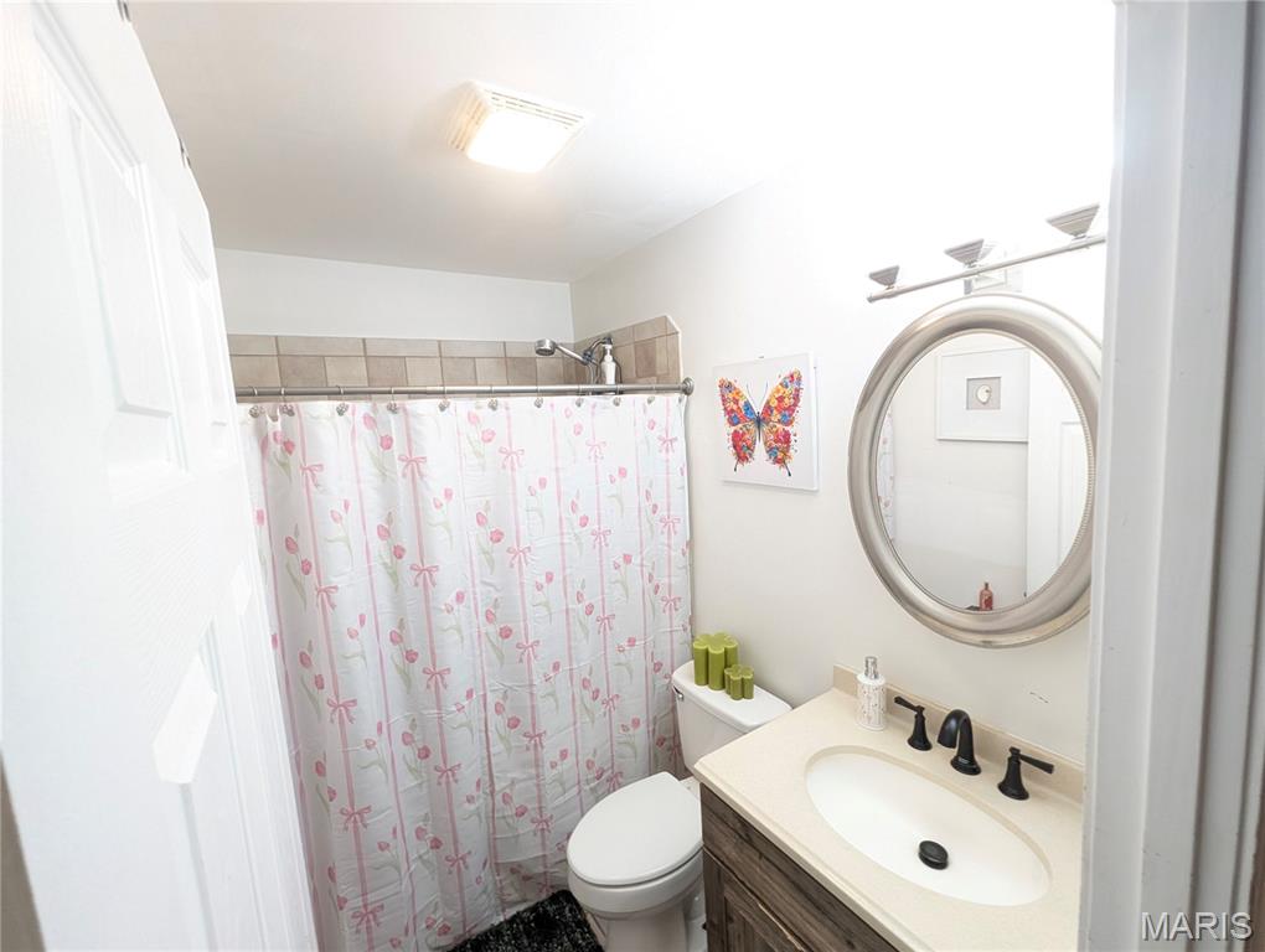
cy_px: 476
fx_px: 476
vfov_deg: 90.1
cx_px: 632
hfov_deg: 106.1
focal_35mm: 13
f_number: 2.2
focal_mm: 1.95
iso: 303
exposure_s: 1/30
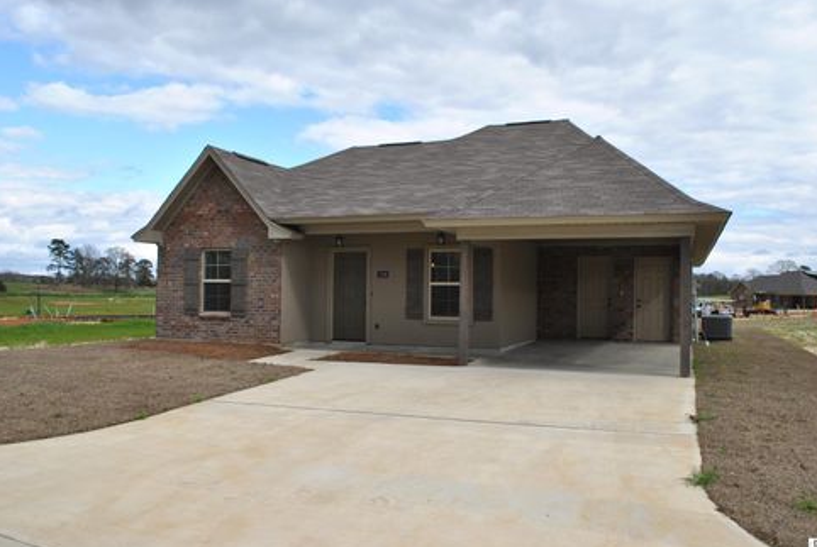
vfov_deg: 46.5
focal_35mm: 28
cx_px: 417
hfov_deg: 65.4
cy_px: 270
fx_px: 636
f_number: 8
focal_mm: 18
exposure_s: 1/200
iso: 100
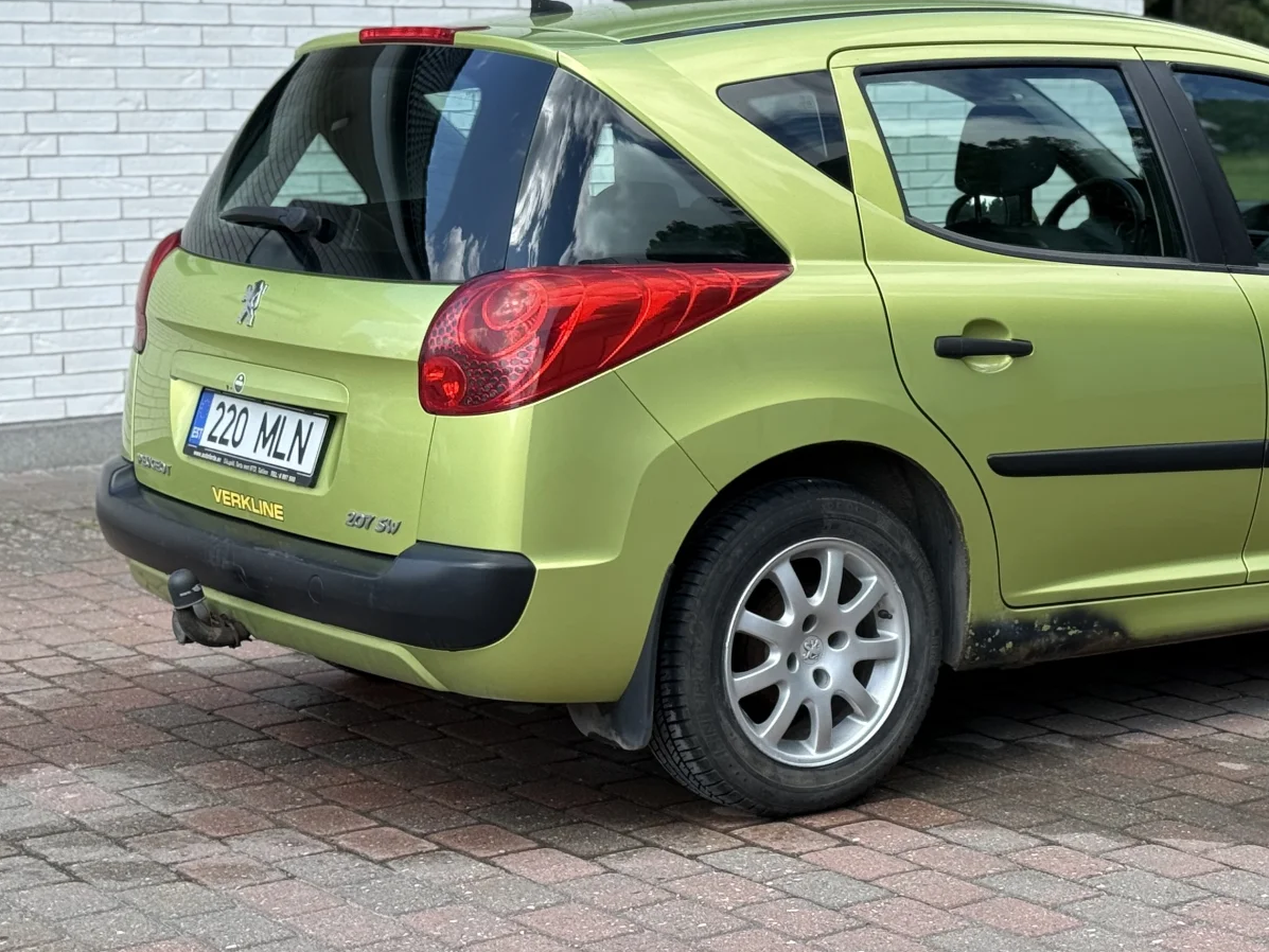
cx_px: 965
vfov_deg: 19.1
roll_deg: +0.4
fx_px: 2823
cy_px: 296
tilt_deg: -4.4
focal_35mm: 77
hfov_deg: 25.0
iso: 80
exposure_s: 1/1642
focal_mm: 6.76
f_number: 1.78
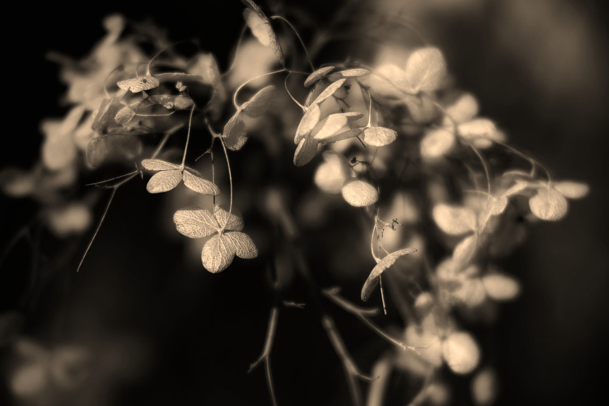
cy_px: 235
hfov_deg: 27.4
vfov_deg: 18.4
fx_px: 1251
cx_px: 306
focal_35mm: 74
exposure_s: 1/3800
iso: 200
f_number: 2
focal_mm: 35
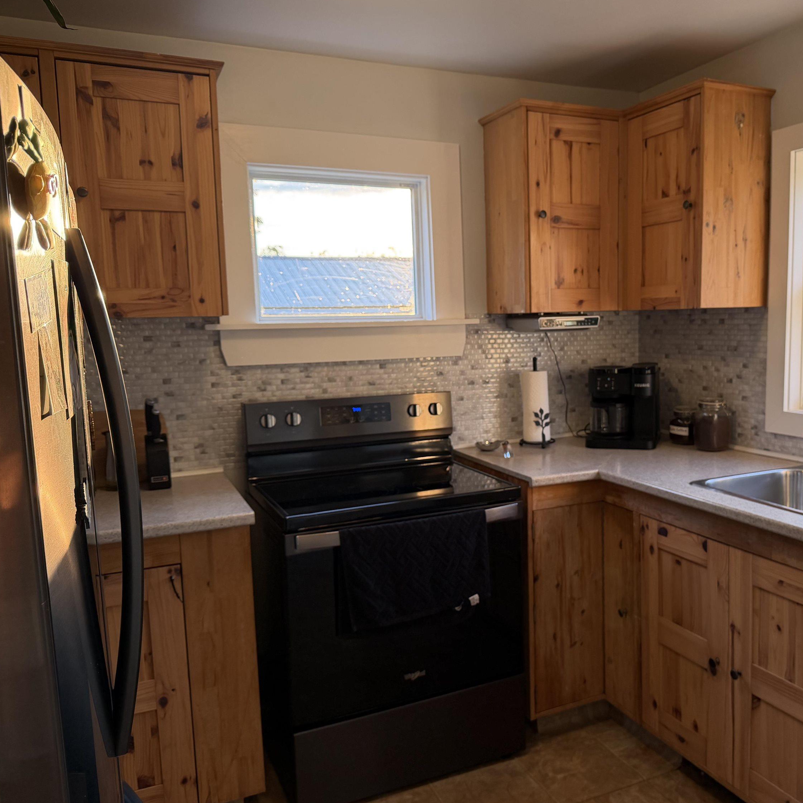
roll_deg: +1.3
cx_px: 510
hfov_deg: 54.9
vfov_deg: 55.6
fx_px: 761
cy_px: 407
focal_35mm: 29
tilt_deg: -7.0
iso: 160
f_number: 1.78
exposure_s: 1/134
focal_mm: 6.76
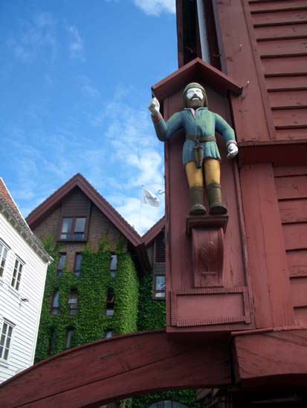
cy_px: 204
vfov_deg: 52.6
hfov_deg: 40.7
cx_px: 154
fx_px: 414
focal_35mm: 35
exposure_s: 1/400
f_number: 4.3
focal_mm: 5.8
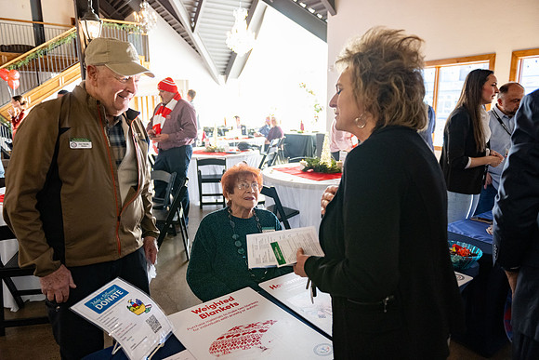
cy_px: 180
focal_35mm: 24
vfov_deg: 53.2
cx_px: 270
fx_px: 359
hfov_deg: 73.7
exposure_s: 1/320
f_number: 2.8
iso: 2000
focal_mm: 24
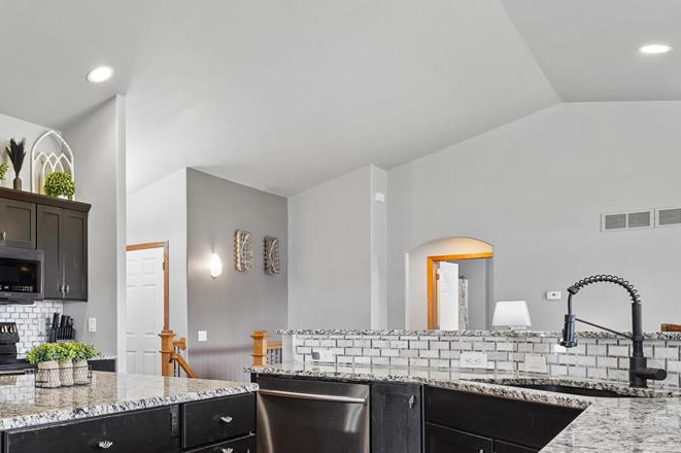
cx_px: 38
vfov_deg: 41.4
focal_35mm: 31
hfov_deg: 51.4
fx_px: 586
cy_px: 324
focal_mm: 16
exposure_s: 1/4
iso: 400
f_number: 9
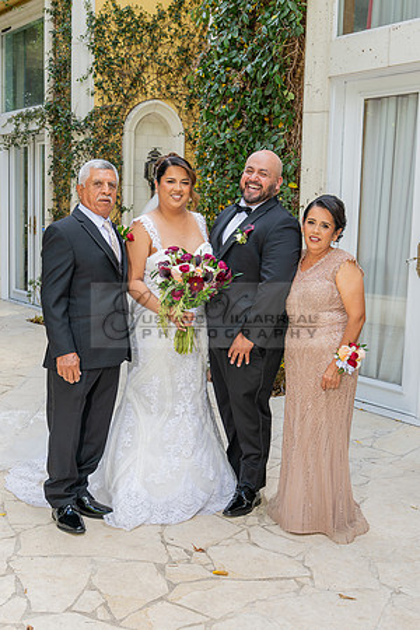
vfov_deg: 41.1
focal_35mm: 48
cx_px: 174
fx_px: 840
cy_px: 315
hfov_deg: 28.0
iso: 200
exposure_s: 1/200
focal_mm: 32
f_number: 4.5
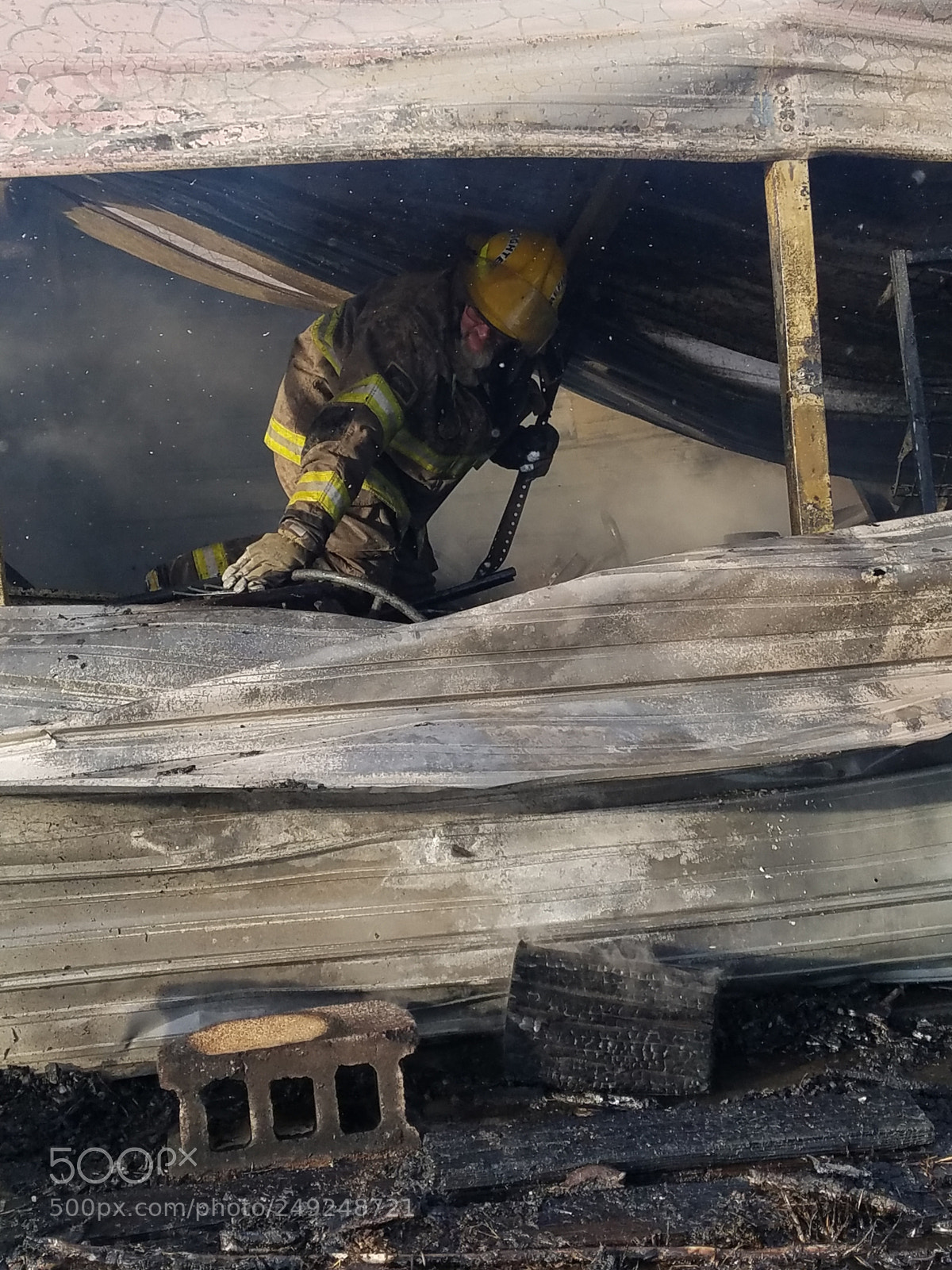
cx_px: 476
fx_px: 953
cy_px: 635
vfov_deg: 67.3
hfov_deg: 53.1
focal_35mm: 26
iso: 50
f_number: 1.7
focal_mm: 4.2
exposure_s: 1/854
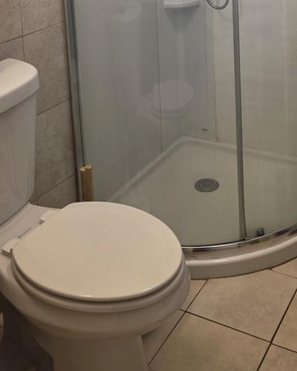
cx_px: 214
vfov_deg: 31.7
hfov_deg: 28.8
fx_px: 572
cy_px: -42
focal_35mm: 52
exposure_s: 1/120
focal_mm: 6.3
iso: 100
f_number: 1.7
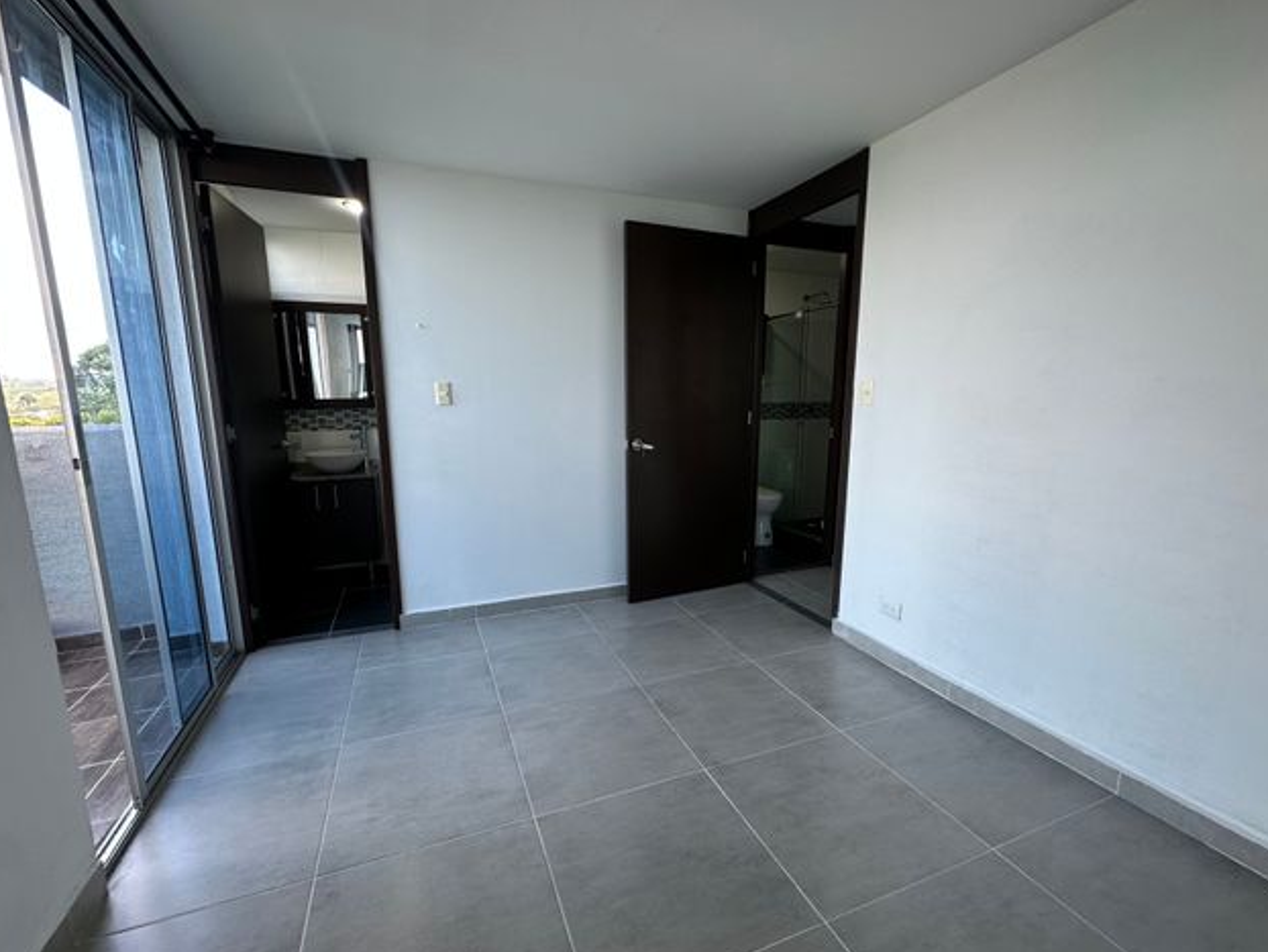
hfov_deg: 98.1
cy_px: 493
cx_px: 623
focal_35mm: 15
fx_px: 550
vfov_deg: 81.8
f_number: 2.2
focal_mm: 2.22
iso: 64
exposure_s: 1/99
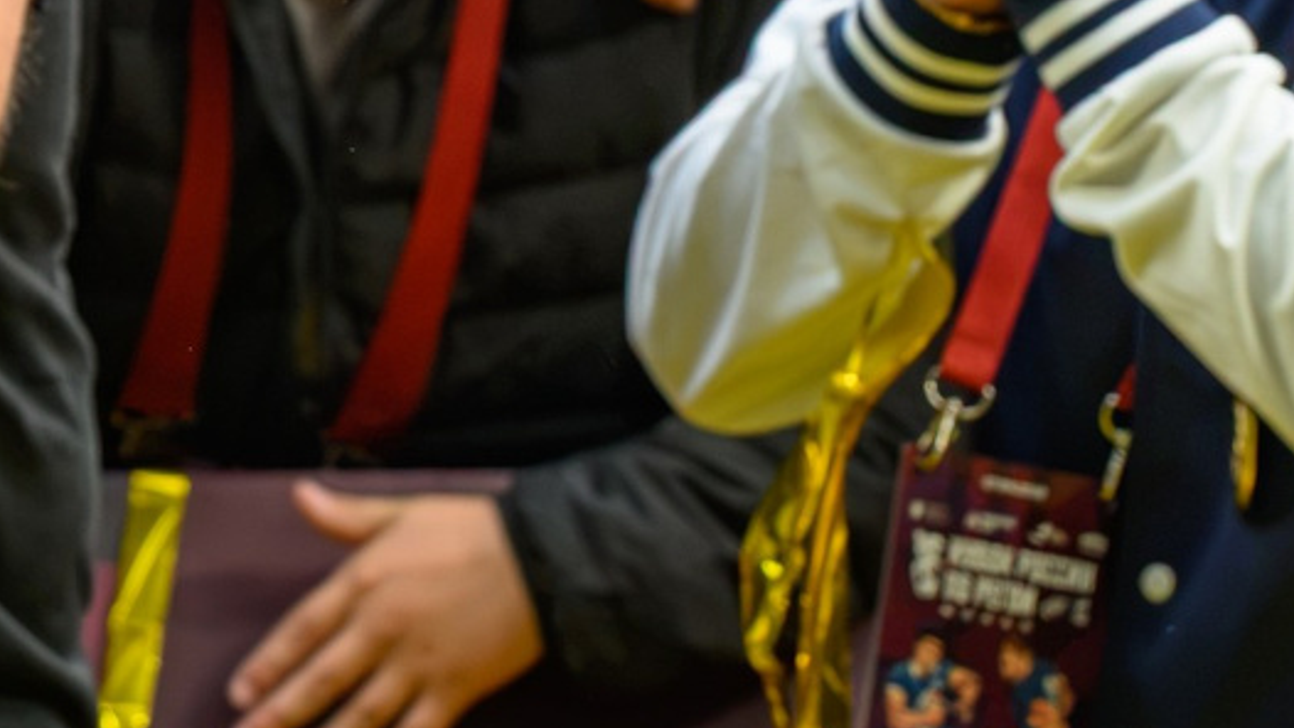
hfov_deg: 3.7
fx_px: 20109
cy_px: -599
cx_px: -935
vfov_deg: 2.1
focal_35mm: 586
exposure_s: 1/500
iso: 640
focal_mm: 115
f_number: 5.6
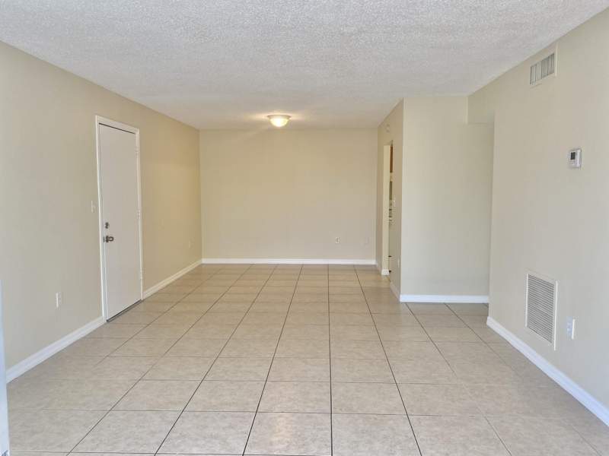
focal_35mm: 26
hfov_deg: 67.3
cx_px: 304
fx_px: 457
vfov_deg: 53.1
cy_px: 228
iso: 64
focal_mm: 4.25
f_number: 1.8
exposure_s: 1/60
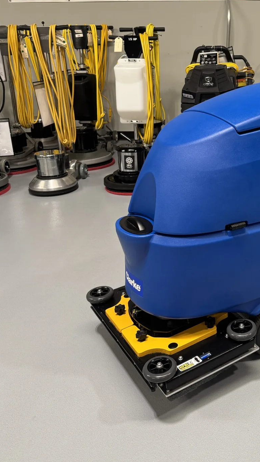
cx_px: 245
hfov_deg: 29.6
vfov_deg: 52.4
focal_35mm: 38
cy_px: 183
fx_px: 466
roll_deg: +1.9
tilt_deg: -18.3
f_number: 1.78
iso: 160
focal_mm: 6.76
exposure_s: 1/120
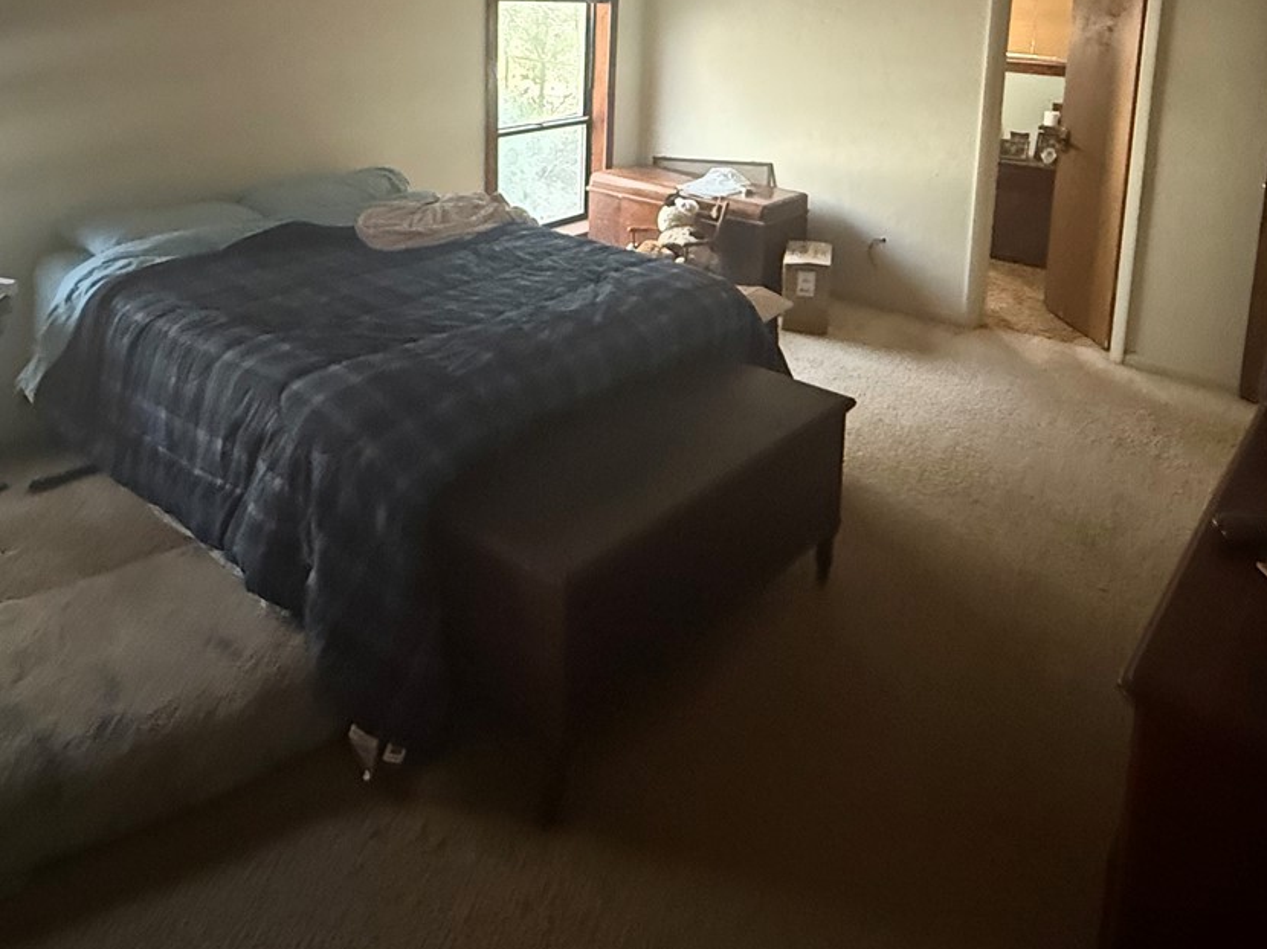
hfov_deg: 65.3
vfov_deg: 46.9
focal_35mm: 27
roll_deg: -2.1
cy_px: 117
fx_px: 988
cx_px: 647
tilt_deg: -8.5
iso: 1250
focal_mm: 2.22
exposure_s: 1/40
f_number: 2.2
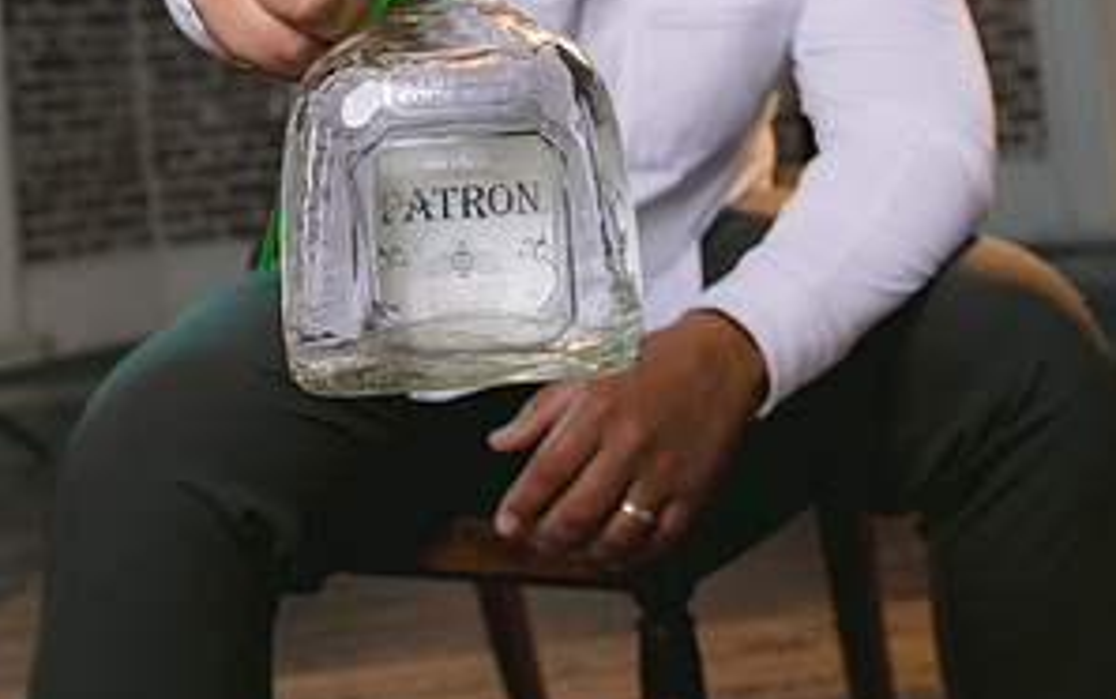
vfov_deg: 23.2
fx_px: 1643
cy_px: 34
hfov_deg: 37.5
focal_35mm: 54
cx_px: 560
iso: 200
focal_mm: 35
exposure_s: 1/125
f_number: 5.6
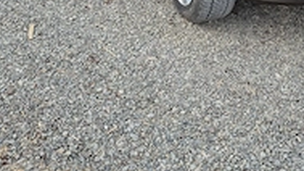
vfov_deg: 21.8
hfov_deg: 39.0
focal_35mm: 53
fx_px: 427
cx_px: 188
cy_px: 2
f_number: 1.8
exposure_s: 1/200
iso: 50
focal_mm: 5.4
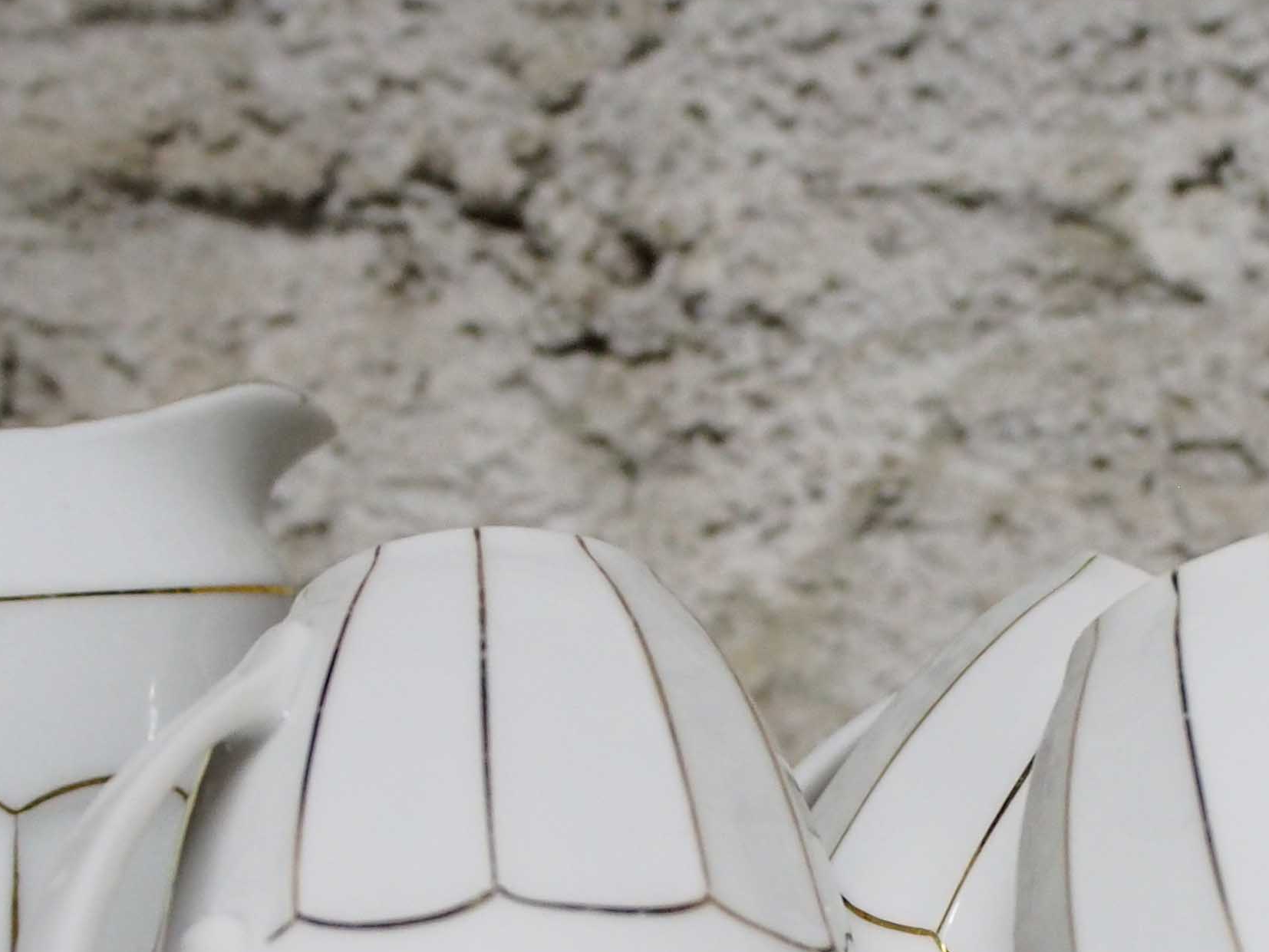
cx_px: 905
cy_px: 864
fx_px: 2860
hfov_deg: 24.8
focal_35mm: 78
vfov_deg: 18.6
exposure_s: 1/60
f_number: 3.5
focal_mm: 14
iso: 1000
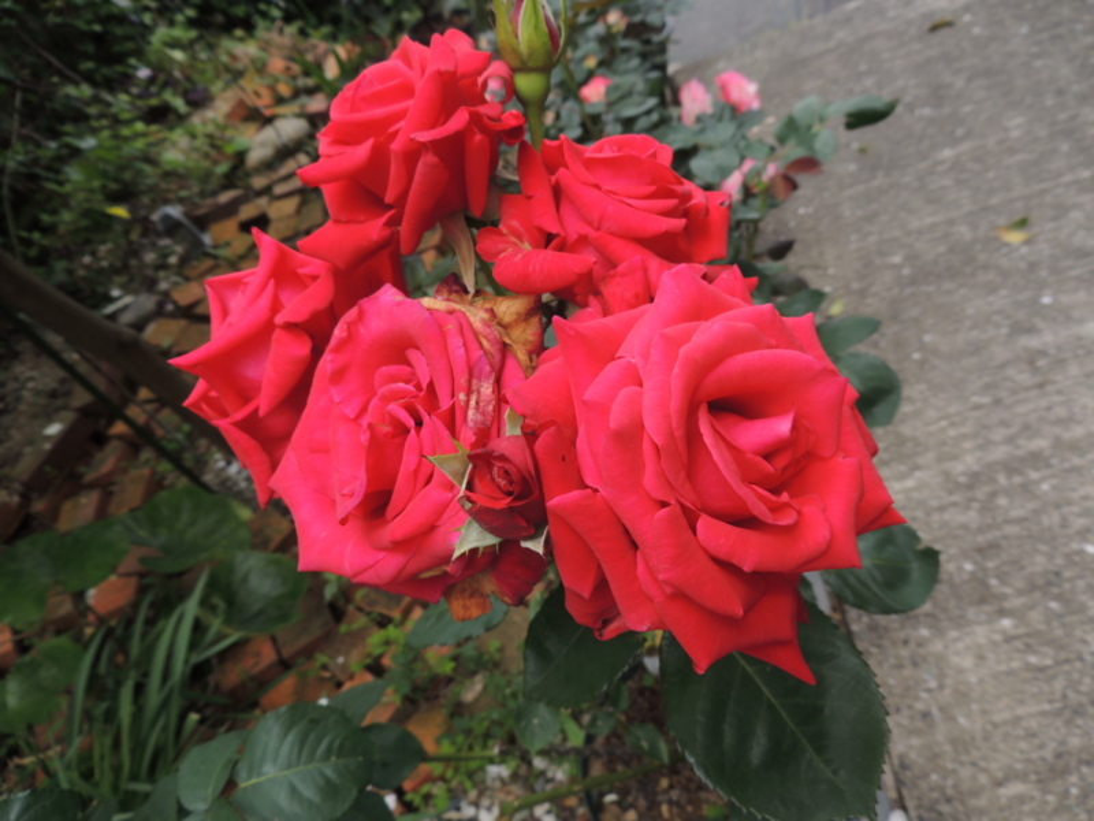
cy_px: 410
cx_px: 547
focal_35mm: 24
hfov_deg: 71.6
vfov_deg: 56.8
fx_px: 758
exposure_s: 1/500
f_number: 3
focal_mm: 4.3
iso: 100
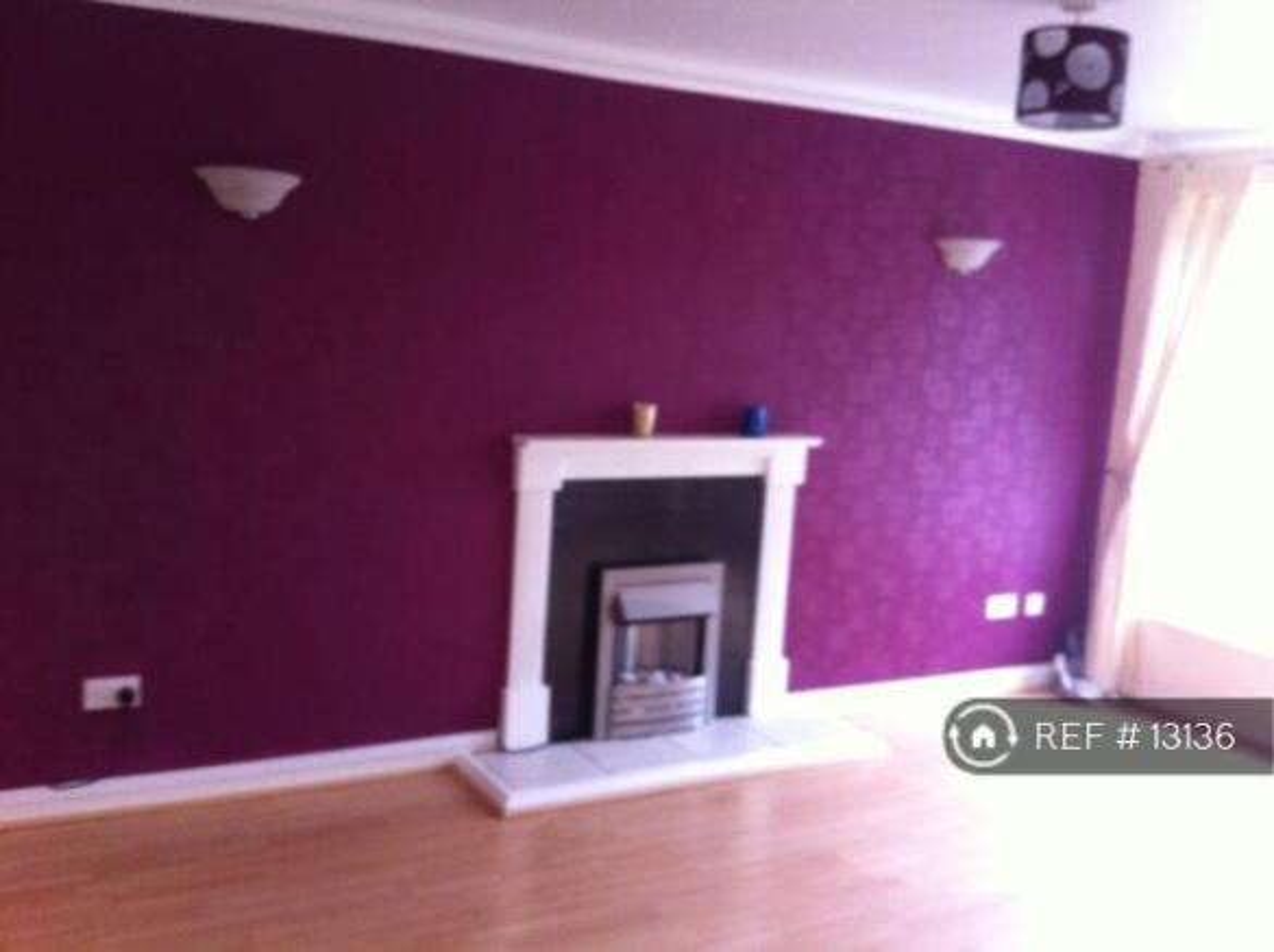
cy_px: 476
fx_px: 1286
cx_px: 637
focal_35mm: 35
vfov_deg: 40.6
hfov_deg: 52.7
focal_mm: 3.85
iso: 200
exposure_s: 1/15
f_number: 2.8
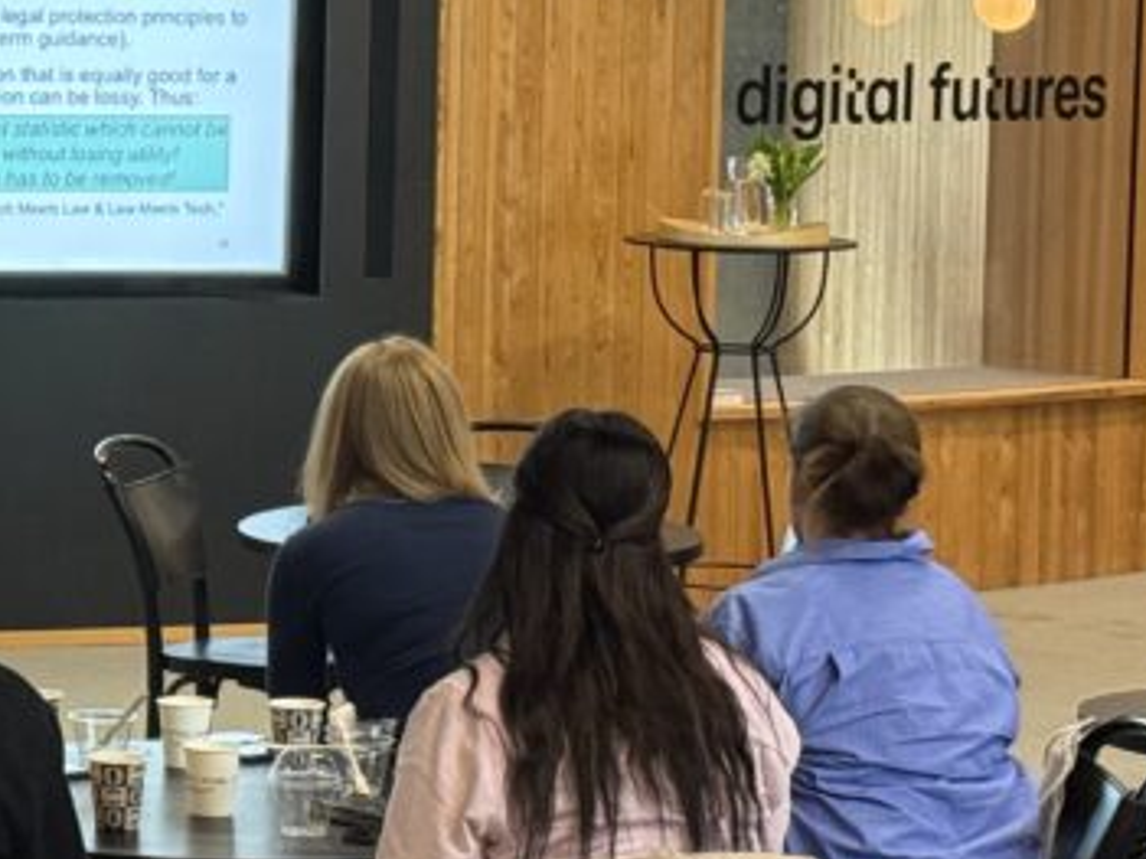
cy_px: 278
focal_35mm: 140
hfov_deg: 13.7
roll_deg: -0.8
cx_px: -215
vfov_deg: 10.6
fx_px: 4633
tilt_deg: -3.2
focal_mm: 6.76
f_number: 1.78
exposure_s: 1/40
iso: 200
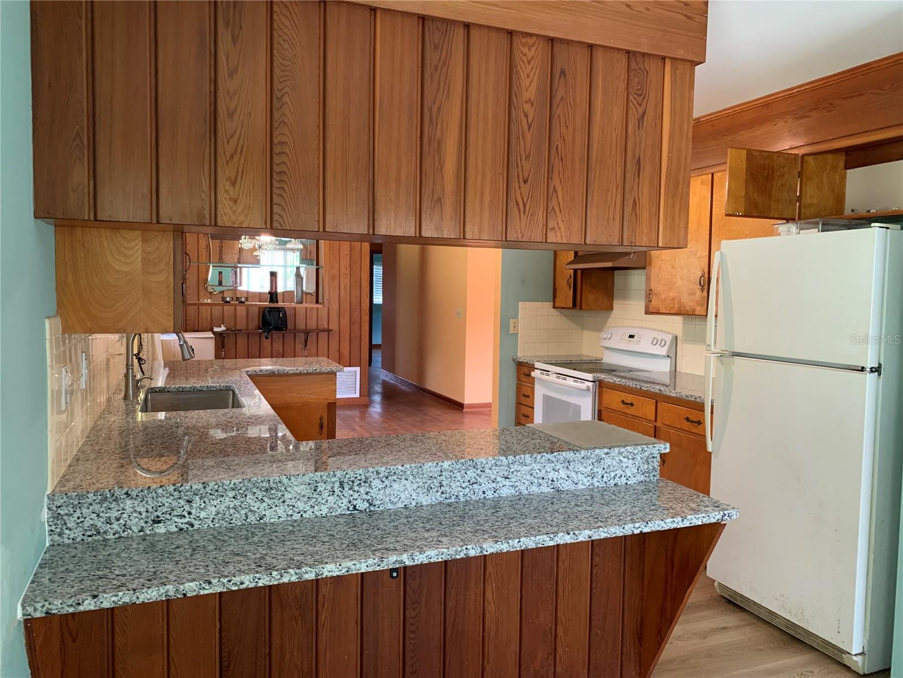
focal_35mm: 26
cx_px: 452
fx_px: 678
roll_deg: -0.9
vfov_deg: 53.1
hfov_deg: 67.3
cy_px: 339
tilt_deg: -3.0
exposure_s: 1/60
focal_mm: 4.25
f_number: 1.8
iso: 250
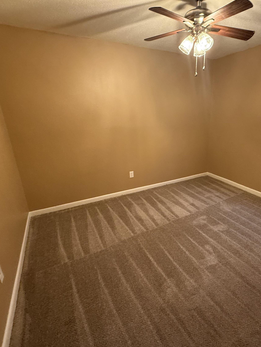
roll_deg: -1.3
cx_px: 166
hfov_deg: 67.4
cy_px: 171
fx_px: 191
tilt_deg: -16.2
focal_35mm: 19
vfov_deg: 84.7
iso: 400
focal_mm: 2.22
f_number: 2.2
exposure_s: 1/60
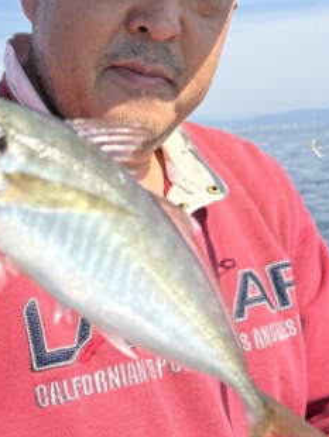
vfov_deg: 28.9
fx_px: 848
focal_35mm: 67
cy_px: 179
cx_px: 113
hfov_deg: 21.9
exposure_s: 1/2985
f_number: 1.6
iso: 50
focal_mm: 5.96
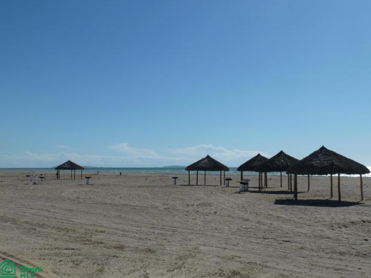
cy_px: 142
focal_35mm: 41
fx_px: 439
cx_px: 182
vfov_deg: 35.1
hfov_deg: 45.8
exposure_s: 1/800
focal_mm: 6.5
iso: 80
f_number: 5.6
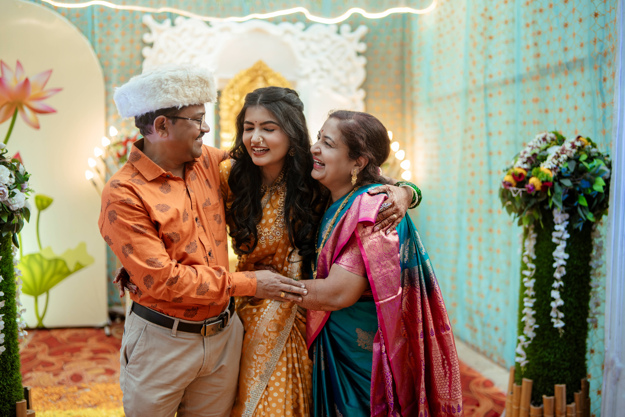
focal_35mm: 35
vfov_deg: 37.9
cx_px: 312
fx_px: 608
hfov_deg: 54.4
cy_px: 208
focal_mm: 35
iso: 200
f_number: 1.4
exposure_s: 1/400
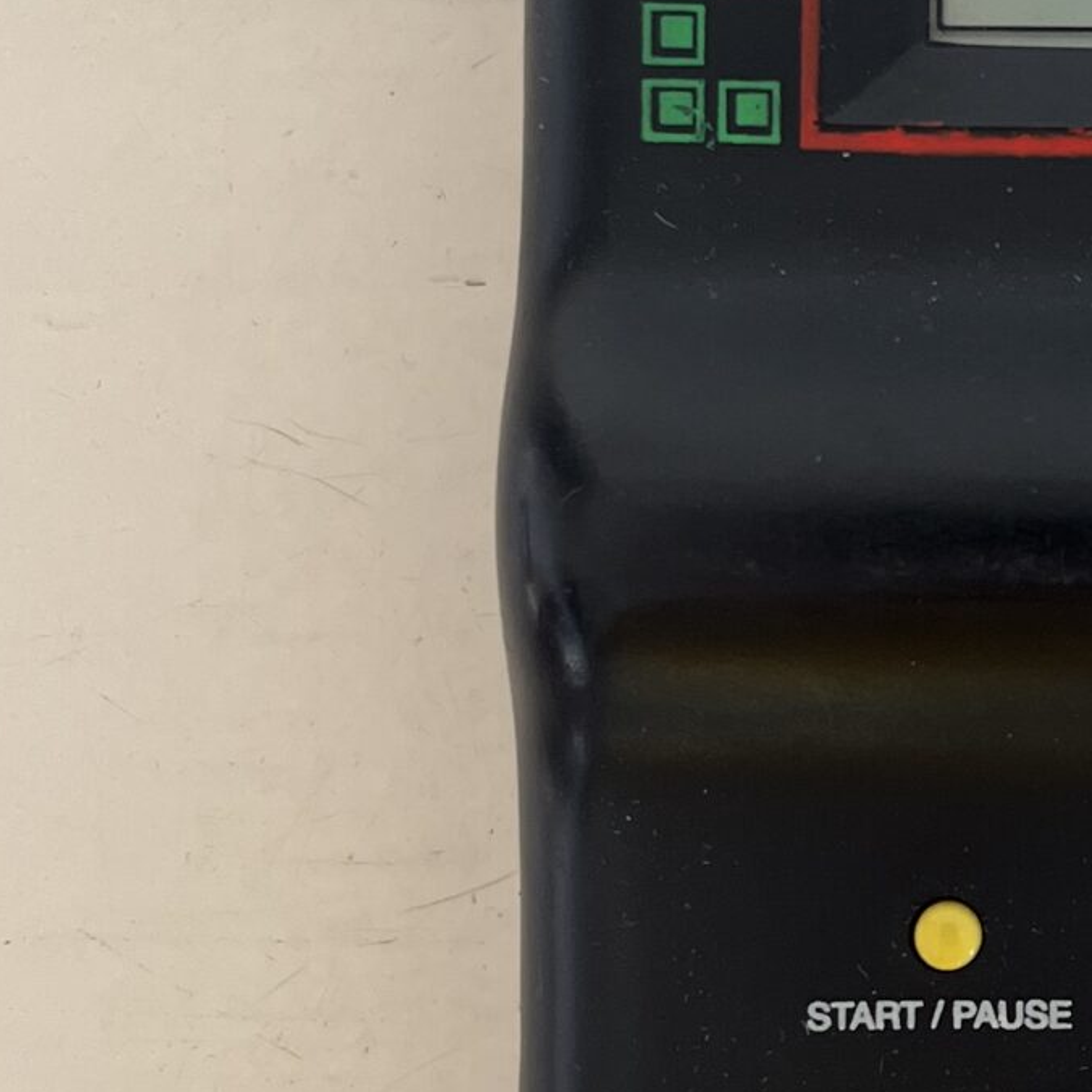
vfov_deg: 19.9
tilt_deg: -89.0
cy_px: 557
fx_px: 3105
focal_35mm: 87
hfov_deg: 19.1
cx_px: 1195
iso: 80
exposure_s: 1/121
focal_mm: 5.1
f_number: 1.6
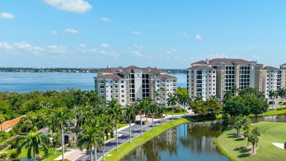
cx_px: 212
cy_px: 104
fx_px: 303
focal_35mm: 40
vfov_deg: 29.6
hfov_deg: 48.7
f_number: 1.8
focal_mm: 8.67
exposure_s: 1/500
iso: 100
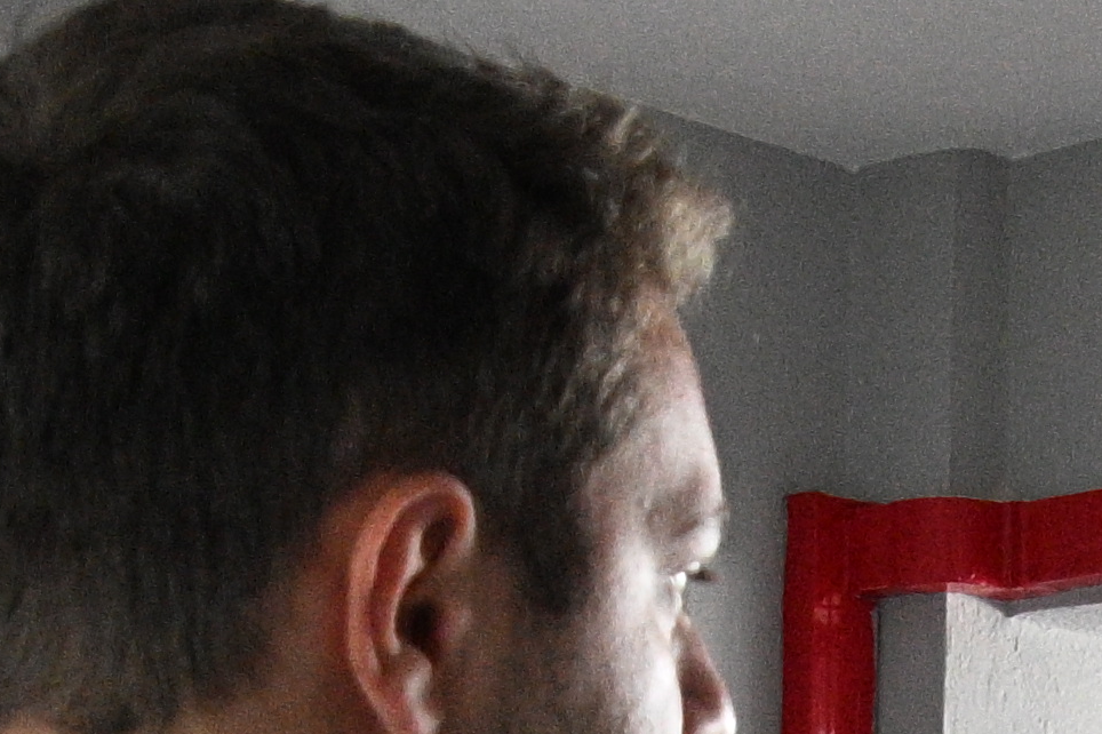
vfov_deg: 8.3
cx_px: 1501
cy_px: 1816
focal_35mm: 151
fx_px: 4620
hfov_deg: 13.1
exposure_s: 1/100
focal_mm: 18
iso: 2500
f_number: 5
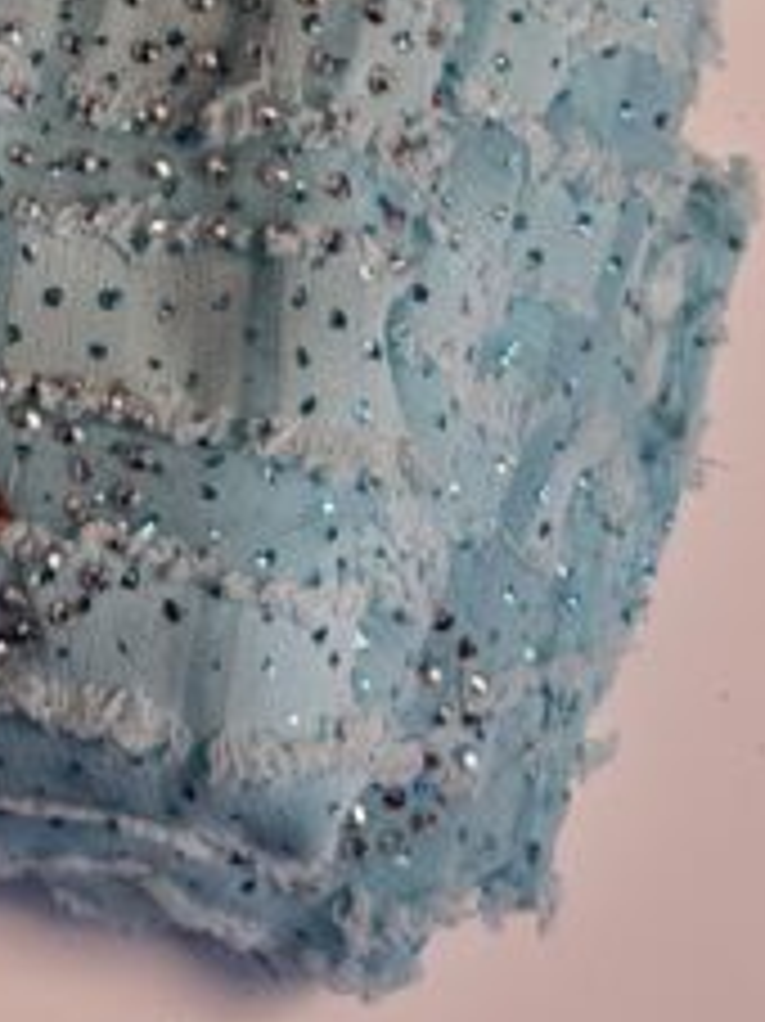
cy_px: -914
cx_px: -279
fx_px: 6400
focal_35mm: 217
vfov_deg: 8.7
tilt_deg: -70.0
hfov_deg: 6.8
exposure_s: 1/631
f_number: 1.78
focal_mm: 6.76
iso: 64
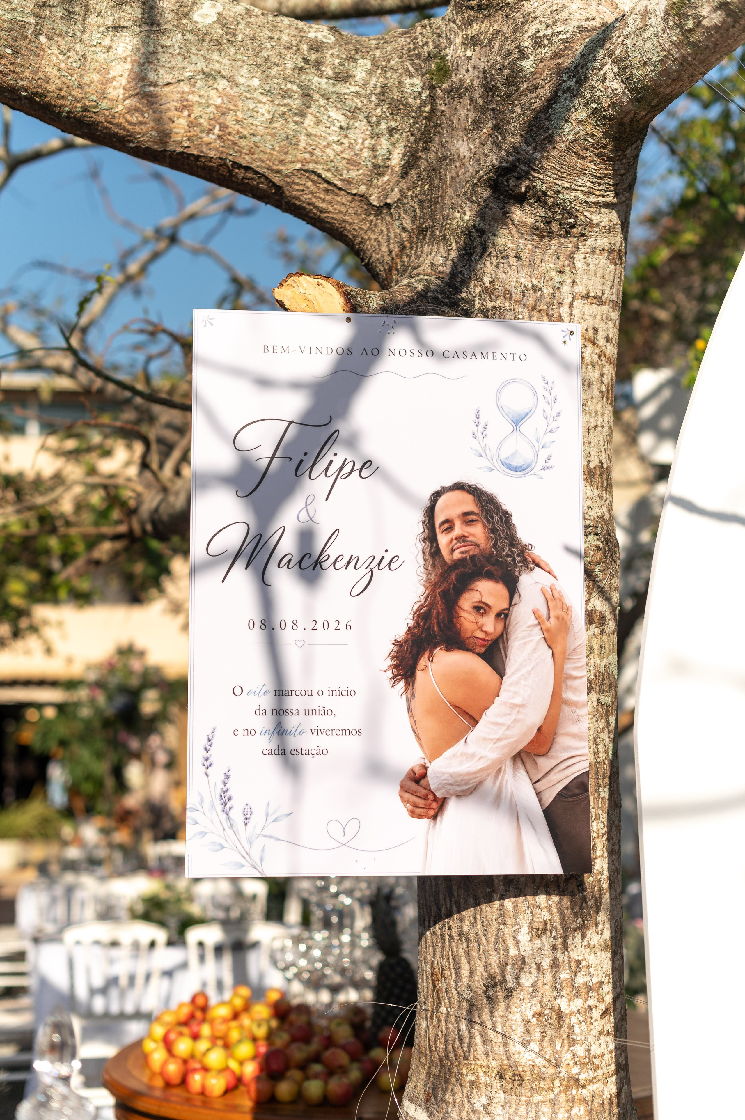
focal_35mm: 50
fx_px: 1554
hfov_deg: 27.0
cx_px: 372
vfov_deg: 39.6
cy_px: 560
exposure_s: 1/5000
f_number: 2.2
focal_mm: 50
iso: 100
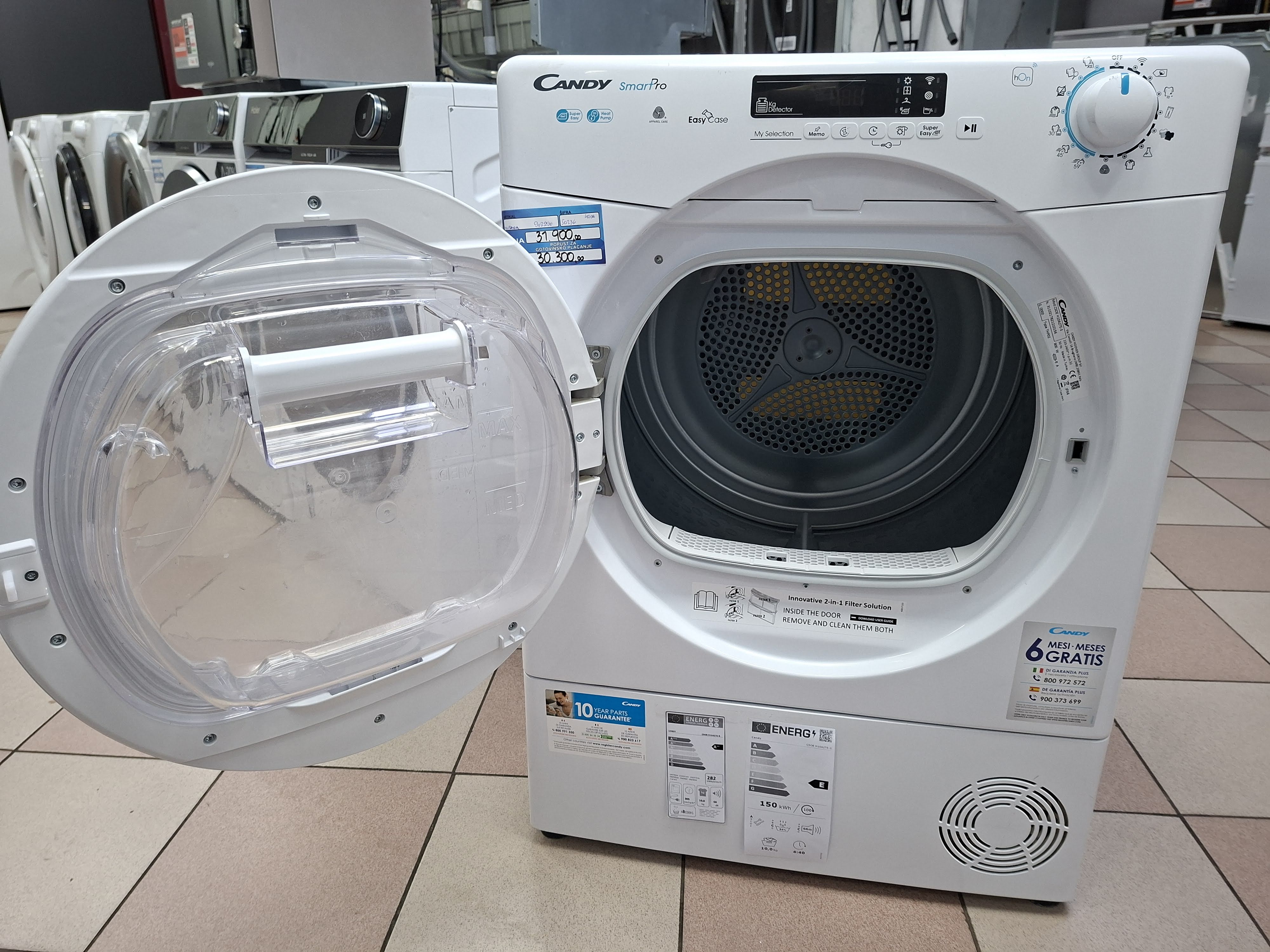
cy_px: 476
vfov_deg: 58.9
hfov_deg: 73.9
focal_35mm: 23
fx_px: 844
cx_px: 635
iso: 200
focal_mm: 5.54
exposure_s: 1/50
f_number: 1.8
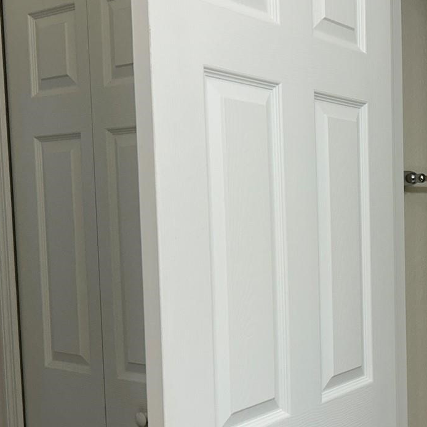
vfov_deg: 32.1
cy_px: 256
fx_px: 740
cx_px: 386
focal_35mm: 53
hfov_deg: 30.7
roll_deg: +1.0
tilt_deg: -3.6
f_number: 1.5
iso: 64
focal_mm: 5.7
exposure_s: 1/120
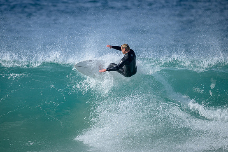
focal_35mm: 838
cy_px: 76
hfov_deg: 2.5
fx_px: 5305
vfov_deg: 1.6
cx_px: 115
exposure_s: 1/2500
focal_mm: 800
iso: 400
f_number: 6.3
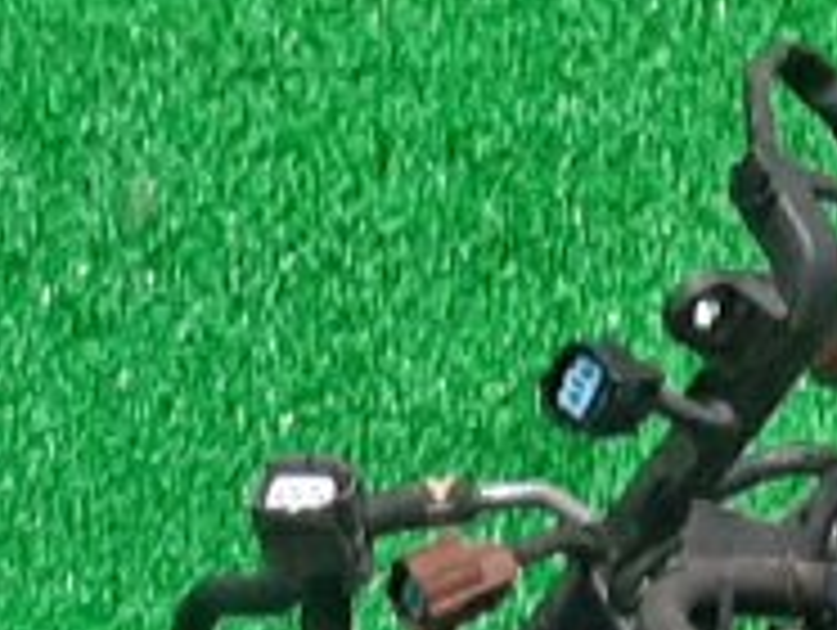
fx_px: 4866
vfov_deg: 6.3
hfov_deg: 9.8
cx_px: 590
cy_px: 2318
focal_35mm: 201
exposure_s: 1/50
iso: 138
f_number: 1.7
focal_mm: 3.93
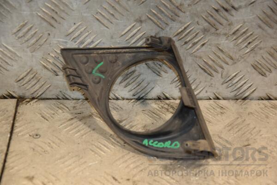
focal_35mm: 112
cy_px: 92
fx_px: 866
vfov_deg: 12.2
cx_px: 138
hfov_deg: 18.2
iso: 800
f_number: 5.3
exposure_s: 1/160
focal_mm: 75
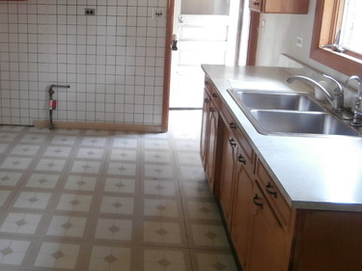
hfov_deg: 44.6
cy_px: 63
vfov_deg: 34.3
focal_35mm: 41
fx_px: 429
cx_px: 99
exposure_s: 1/30
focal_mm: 4.2
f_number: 3
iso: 200
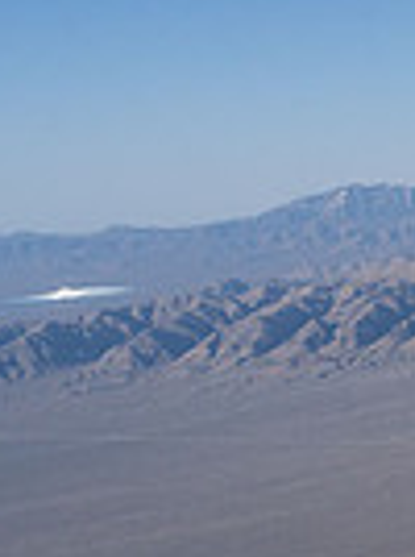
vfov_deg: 19.1
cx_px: 1195
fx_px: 1604
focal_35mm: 100
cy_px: -15
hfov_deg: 10.8
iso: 800
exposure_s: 1/2000
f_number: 10
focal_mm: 24
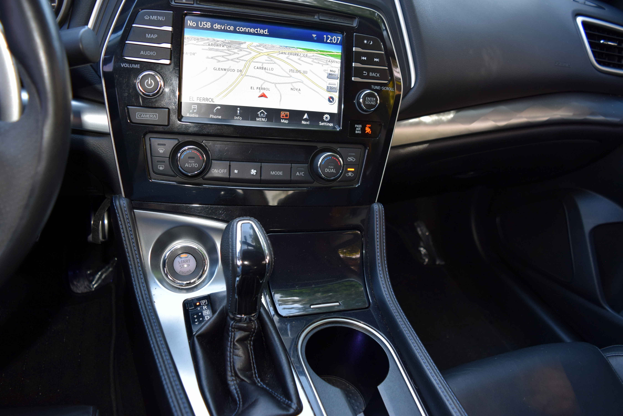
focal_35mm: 27
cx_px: 312
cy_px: 208
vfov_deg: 48.0
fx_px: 467
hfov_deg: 67.4
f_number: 4.5
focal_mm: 18
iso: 360
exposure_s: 1/80
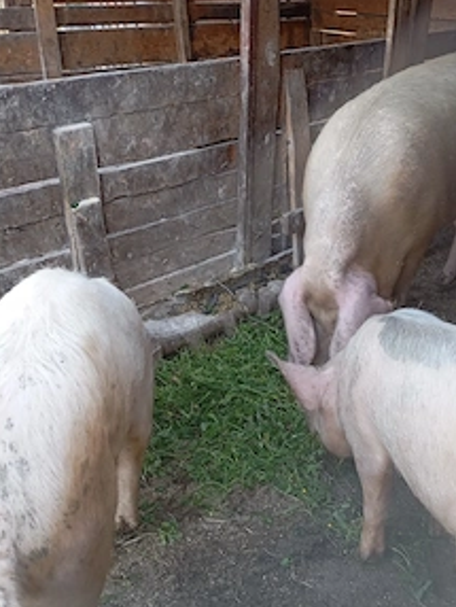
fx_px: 684
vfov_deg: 47.7
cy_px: 350
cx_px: 291
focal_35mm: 39
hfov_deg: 36.6
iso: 302
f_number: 1.8
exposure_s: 1/50
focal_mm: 4.27
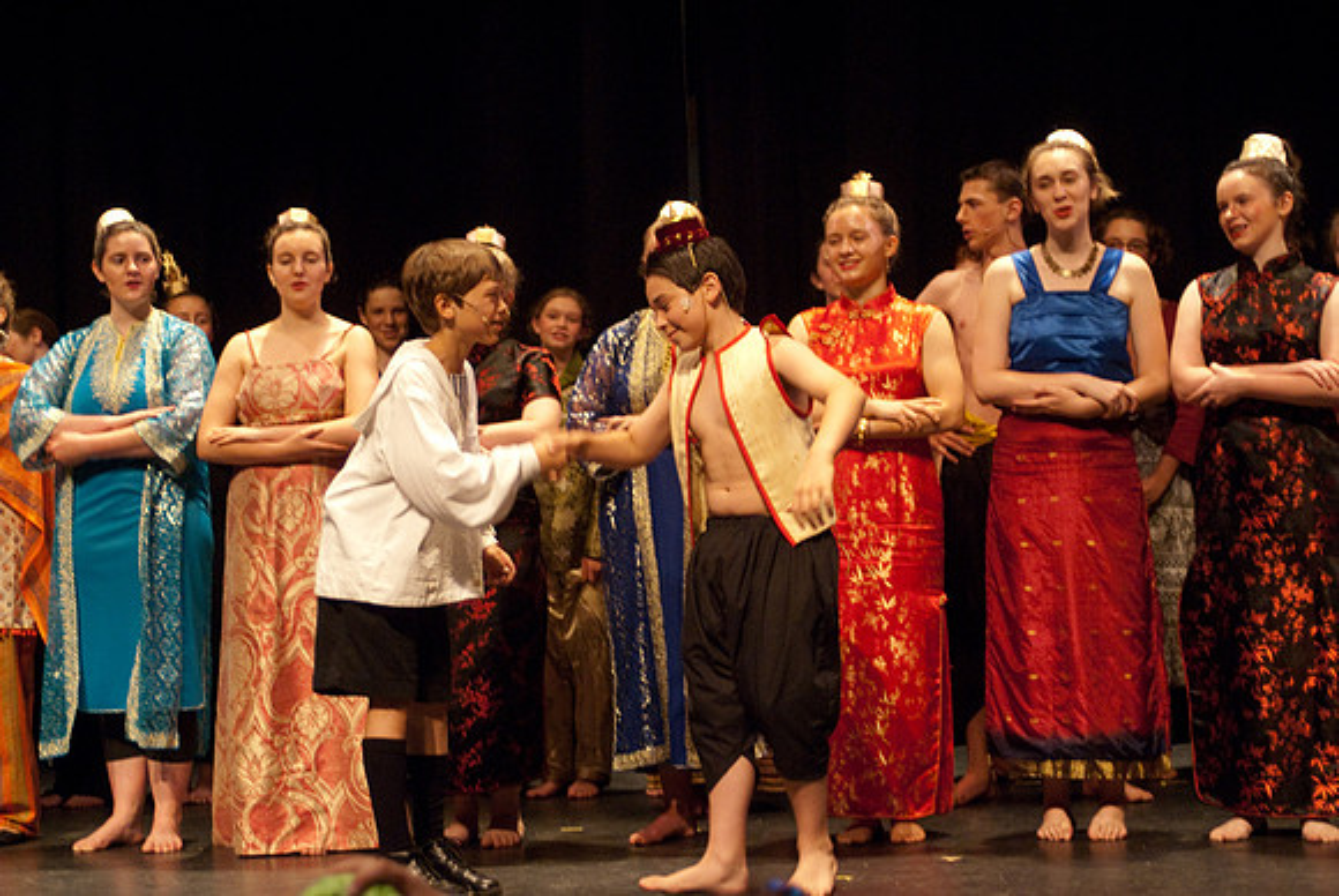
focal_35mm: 68
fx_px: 2513
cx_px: 670
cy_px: 448
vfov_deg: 20.2
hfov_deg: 29.8
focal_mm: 45
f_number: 2.8
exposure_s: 1/125
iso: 1000
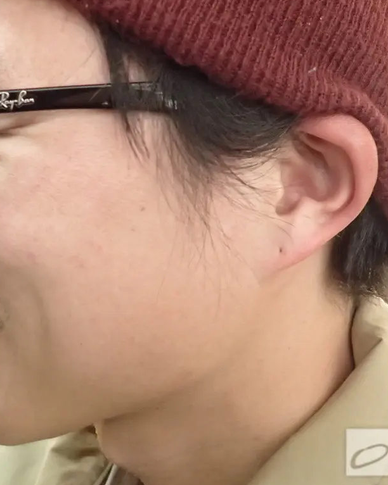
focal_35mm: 51
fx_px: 733
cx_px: 123
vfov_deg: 36.1
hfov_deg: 29.4
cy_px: 142
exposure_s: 1/25
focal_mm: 4.5
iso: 800
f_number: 2
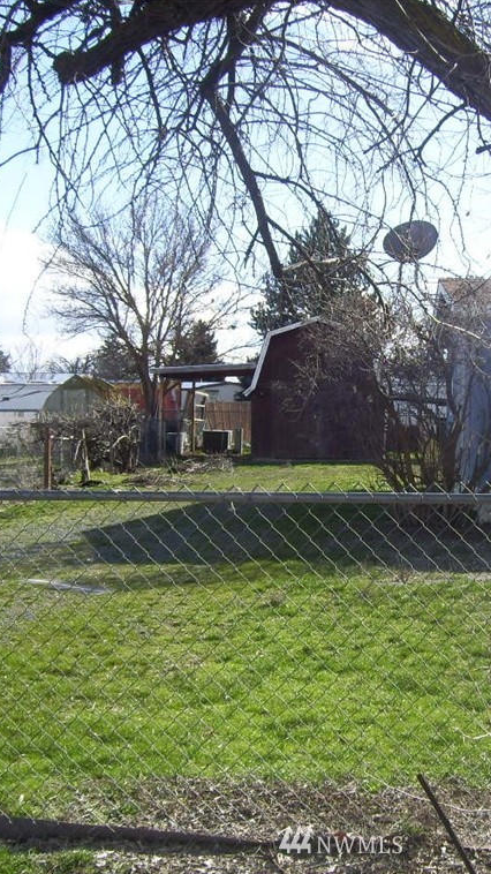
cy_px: 440
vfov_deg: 39.2
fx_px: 1228
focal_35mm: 53
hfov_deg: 22.5
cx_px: 343
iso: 80
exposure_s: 1/250
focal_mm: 6
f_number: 4.8
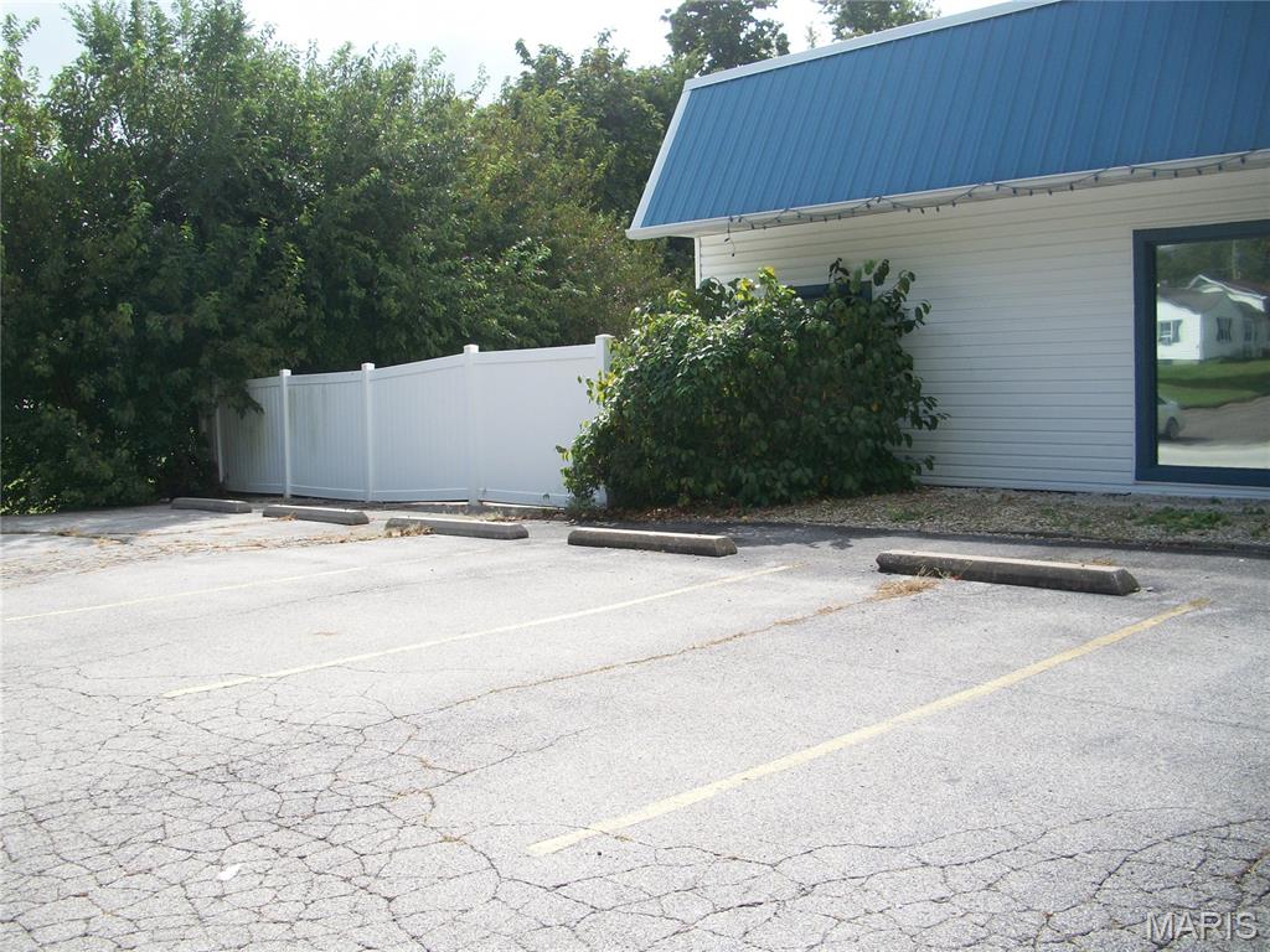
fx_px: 1284
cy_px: 476
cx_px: 635
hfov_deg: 52.6
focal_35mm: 35
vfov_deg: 40.7
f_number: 3.1
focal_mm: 6.3
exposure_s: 1/800
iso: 80
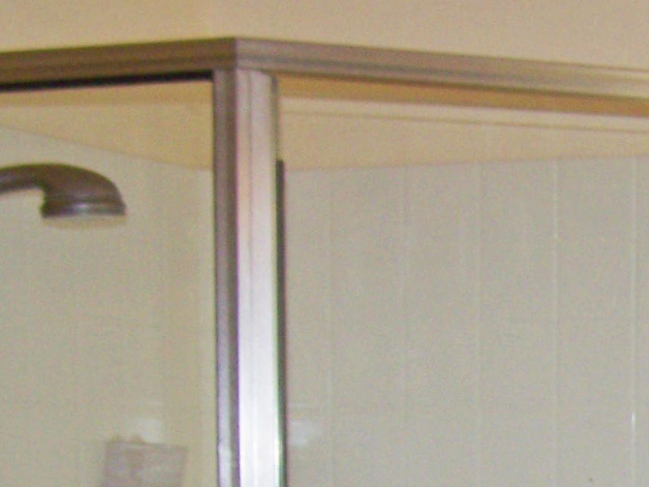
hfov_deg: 14.4
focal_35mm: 132
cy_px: 834
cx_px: 816
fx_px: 2475
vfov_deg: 10.6
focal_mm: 6.3
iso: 80
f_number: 2.8
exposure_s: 1/60
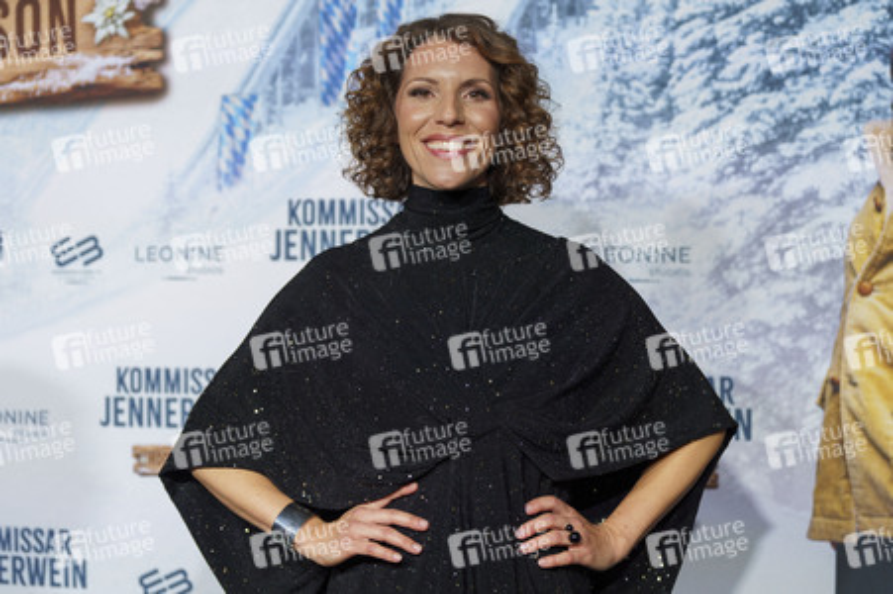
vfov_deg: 19.4
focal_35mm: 70
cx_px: 446
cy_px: 297
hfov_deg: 28.9
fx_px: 1735
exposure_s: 1/250
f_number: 2.8
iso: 640
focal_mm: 70
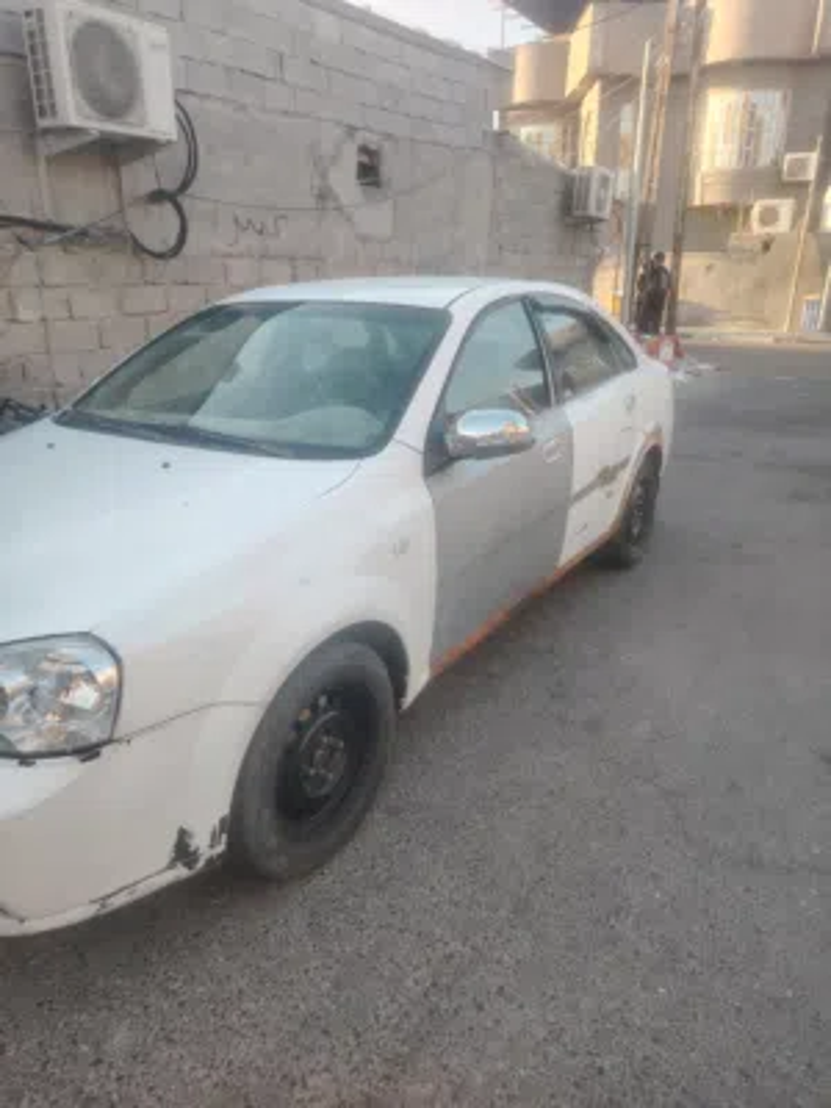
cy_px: 554
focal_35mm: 24
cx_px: 416
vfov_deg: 71.6
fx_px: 768
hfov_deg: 56.8
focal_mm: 5.25
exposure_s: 1/100
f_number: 1.75
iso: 147
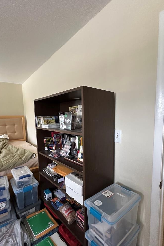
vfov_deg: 89.9
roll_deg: -1.7
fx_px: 123
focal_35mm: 18
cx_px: 87
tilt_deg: -13.8
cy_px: 132
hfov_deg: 67.3
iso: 320
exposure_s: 1/60
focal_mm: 2.22
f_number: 2.2
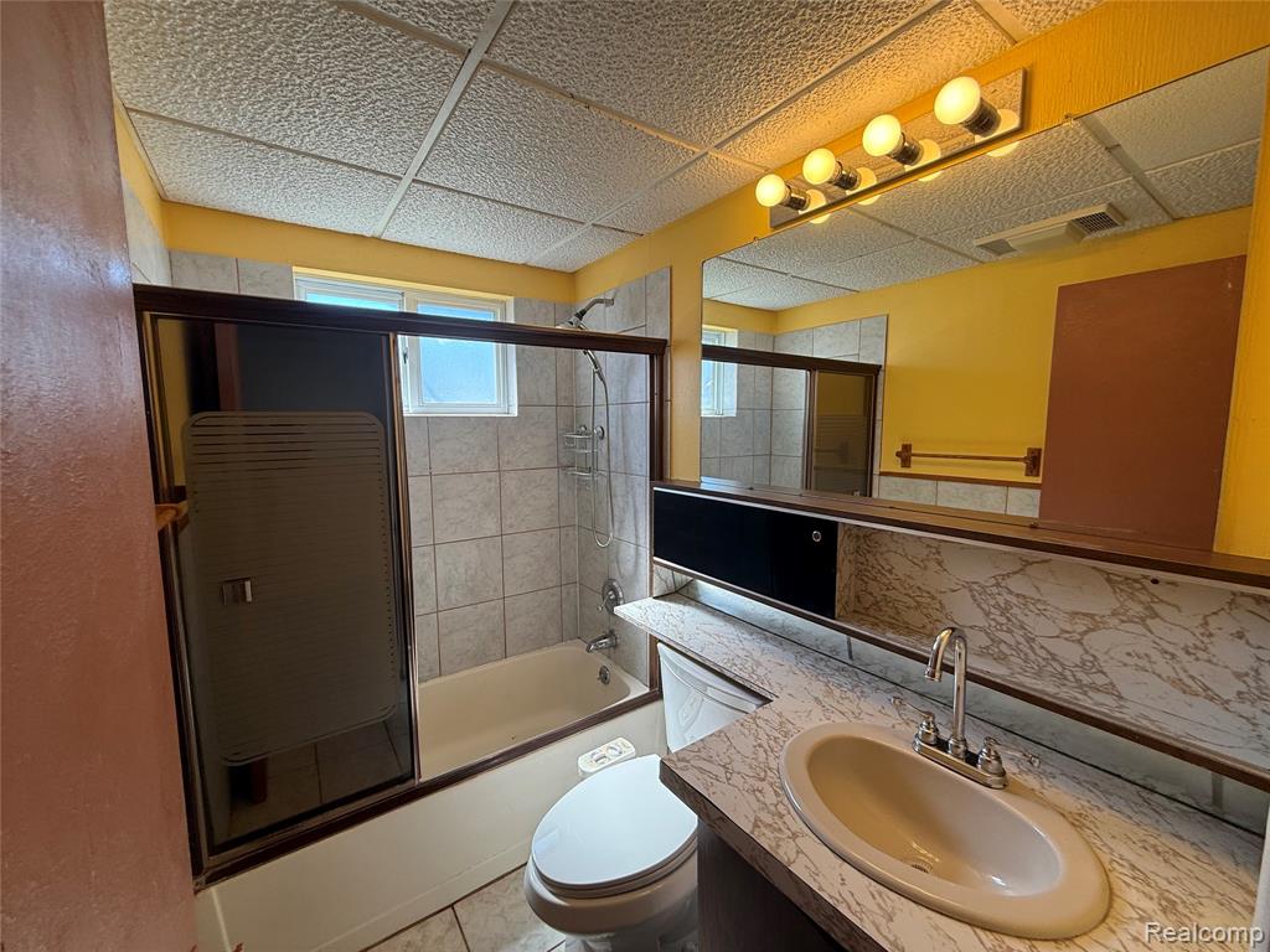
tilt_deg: -5.2
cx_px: 635
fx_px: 514
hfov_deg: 102.1
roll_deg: +0.3
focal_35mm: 14
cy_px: 476
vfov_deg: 85.7
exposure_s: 1/120
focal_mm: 2.22
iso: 64
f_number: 2.2
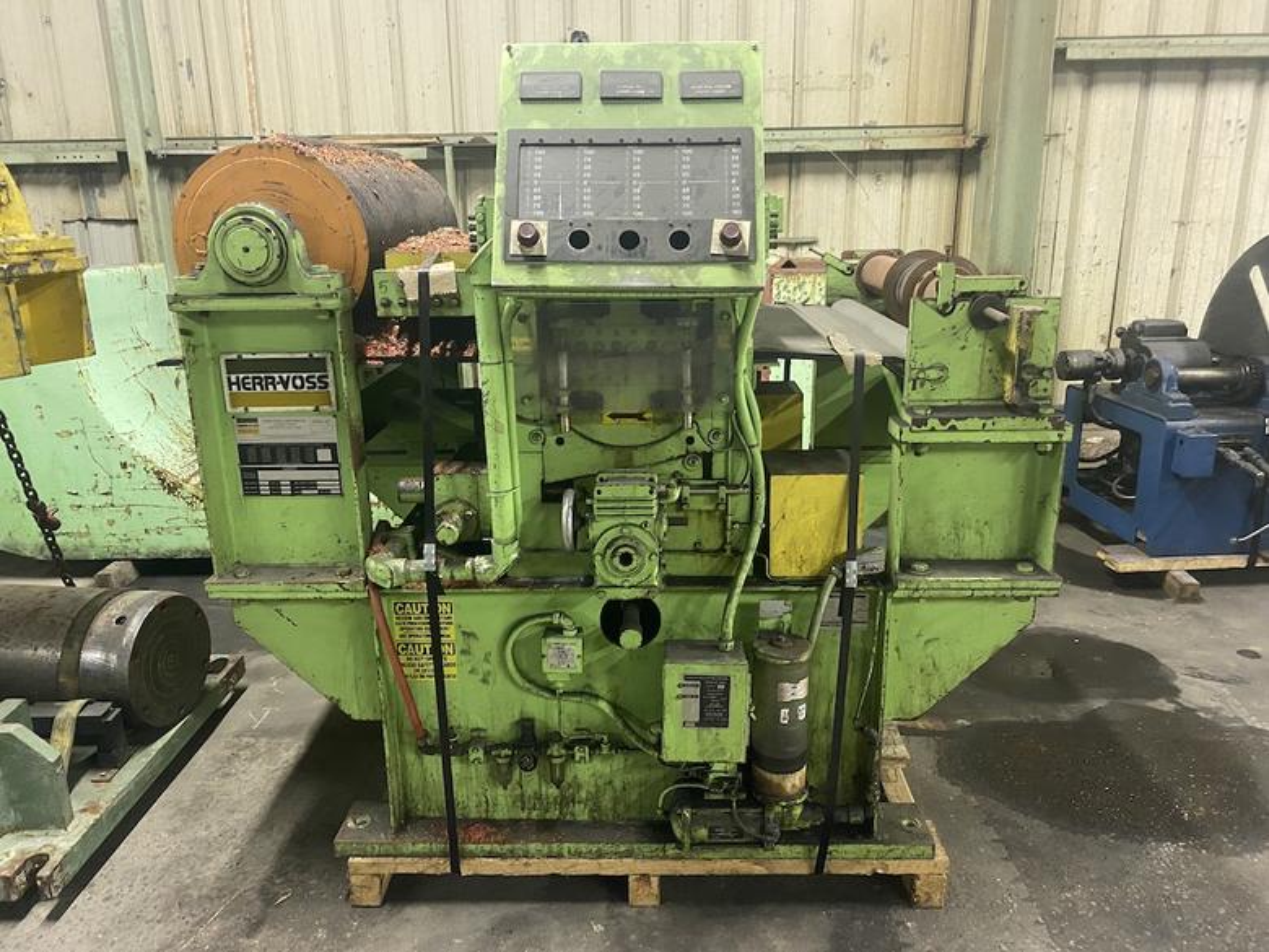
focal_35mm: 26
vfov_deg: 53.1
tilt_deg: -15.4
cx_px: 634
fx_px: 953
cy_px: 476
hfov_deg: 67.3
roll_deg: +0.4
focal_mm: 4.25
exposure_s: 1/30
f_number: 1.8
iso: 500
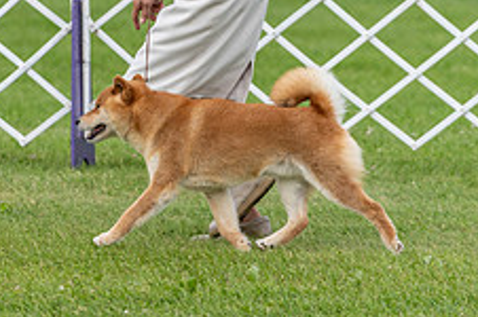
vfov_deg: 3.5
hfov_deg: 5.2
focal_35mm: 396
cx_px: 95
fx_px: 5250
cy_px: -1
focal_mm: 154
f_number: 4.5
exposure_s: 1/1000
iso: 320
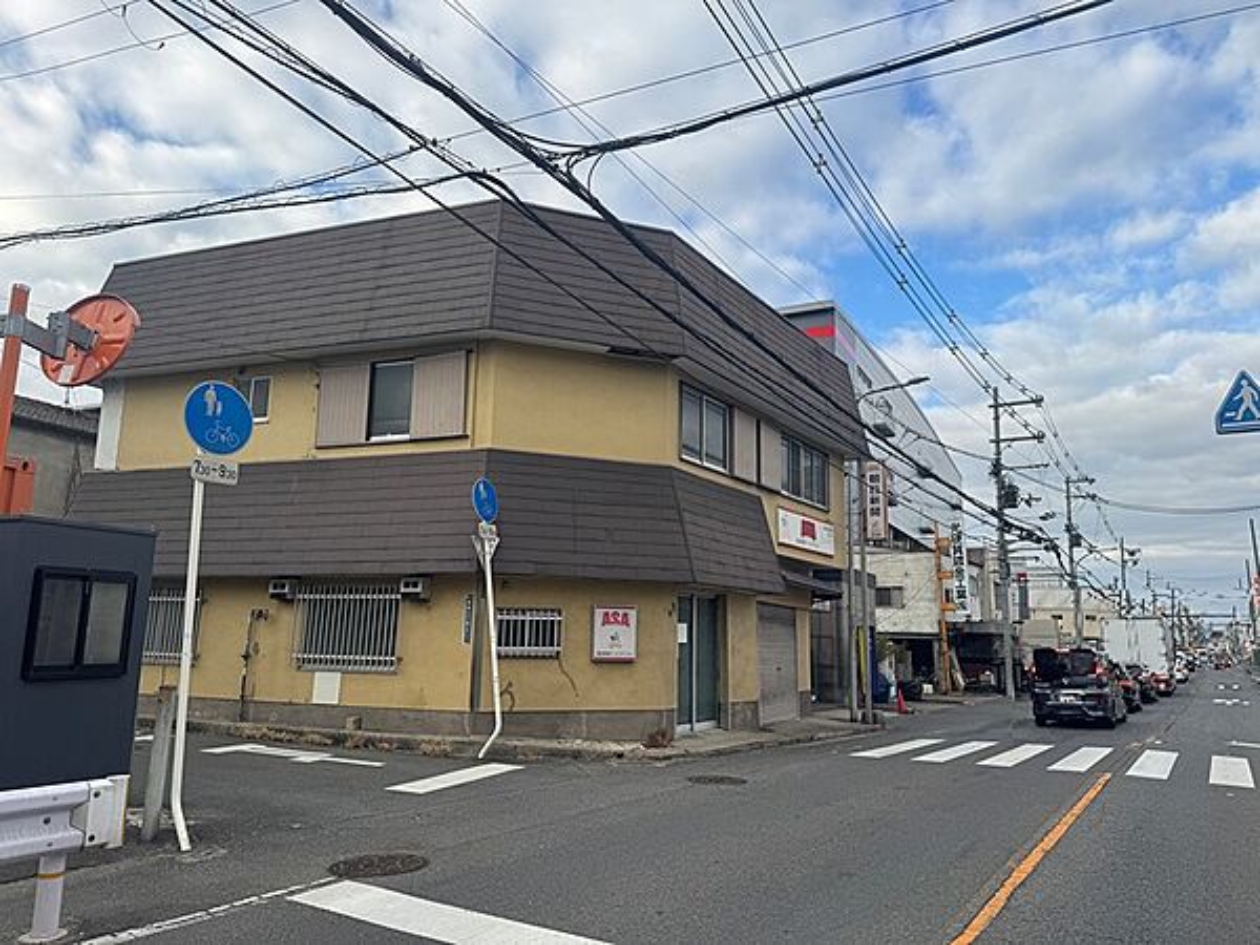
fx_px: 874
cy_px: 472
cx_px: 630
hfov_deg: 71.6
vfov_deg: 56.8
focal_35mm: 24
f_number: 1.78
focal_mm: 6.76
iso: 80
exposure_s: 1/2174
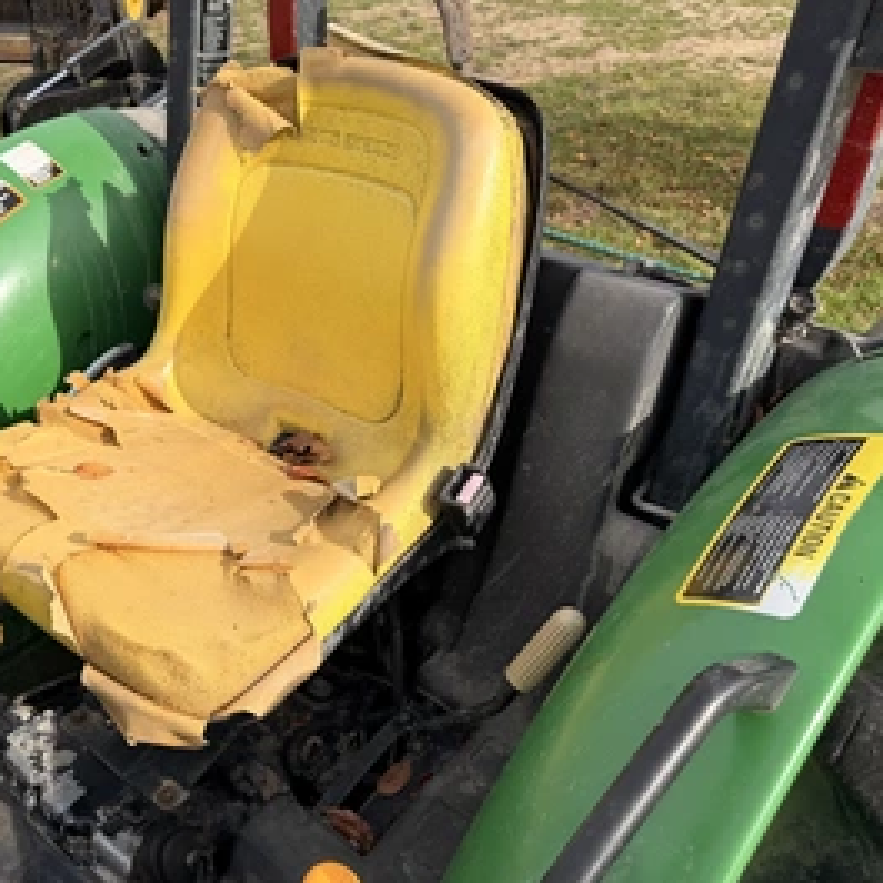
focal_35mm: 32
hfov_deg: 49.7
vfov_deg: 51.1
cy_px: 460
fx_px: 924
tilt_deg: -33.8
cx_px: 257
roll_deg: +0.9
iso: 80
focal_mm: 6.76
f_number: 1.78
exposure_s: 1/3425
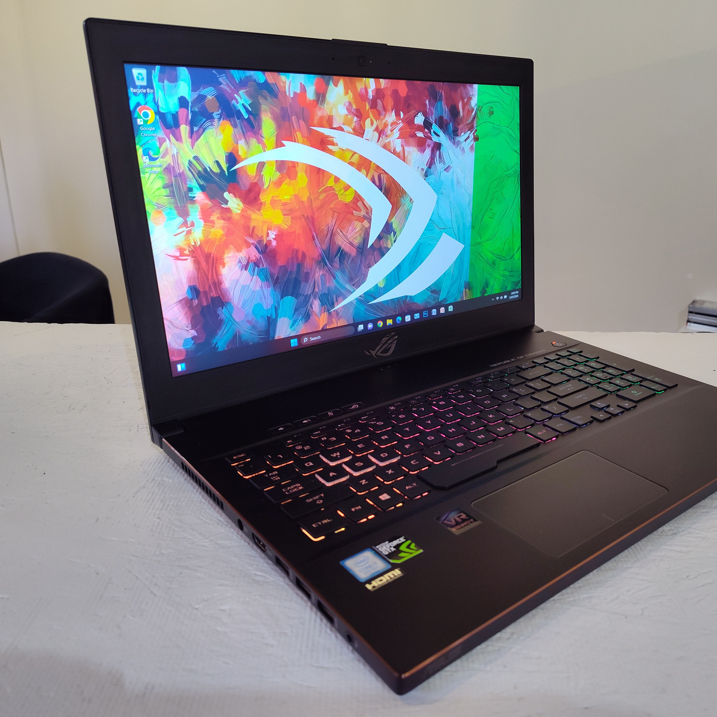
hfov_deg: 56.9
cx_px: 425
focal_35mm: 28
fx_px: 656
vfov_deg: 57.3
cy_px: 360
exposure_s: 1/60
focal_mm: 5.56
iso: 691
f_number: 1.8
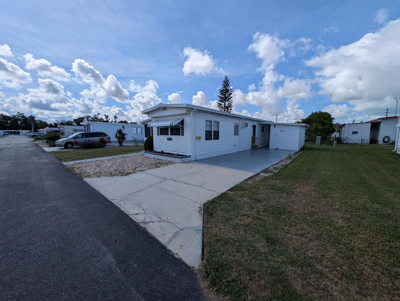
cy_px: 150
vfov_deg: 94.6
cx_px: 200
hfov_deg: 110.5
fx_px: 139
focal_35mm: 12
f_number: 1.95
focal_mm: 2.23
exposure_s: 1/3623
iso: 39
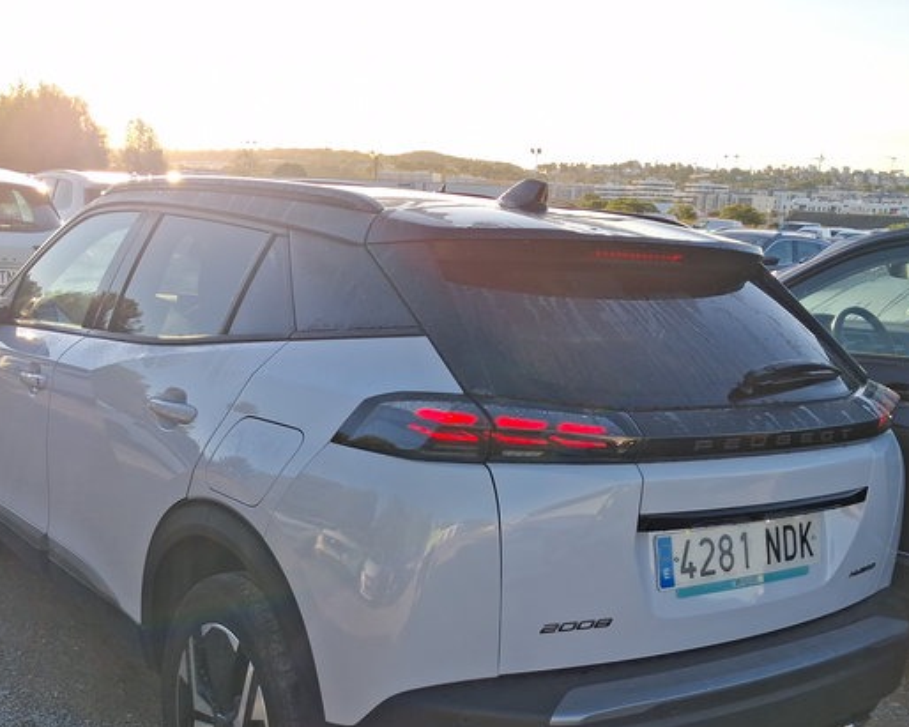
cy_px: 501
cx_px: 396
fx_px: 1103
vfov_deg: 36.0
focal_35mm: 41
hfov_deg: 44.7
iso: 20
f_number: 1.8
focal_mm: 4
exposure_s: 1/309
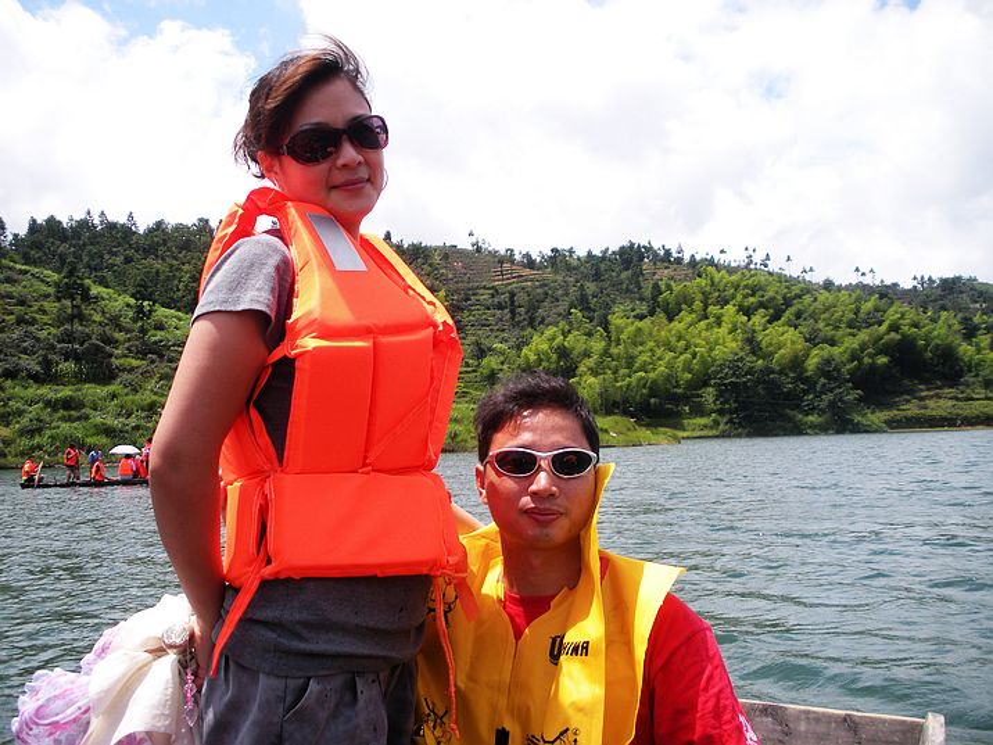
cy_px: 372
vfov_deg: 39.7
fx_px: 1033
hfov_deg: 51.4
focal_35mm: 36
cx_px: 496
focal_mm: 6.3
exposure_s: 1/516
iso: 64
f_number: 3.5
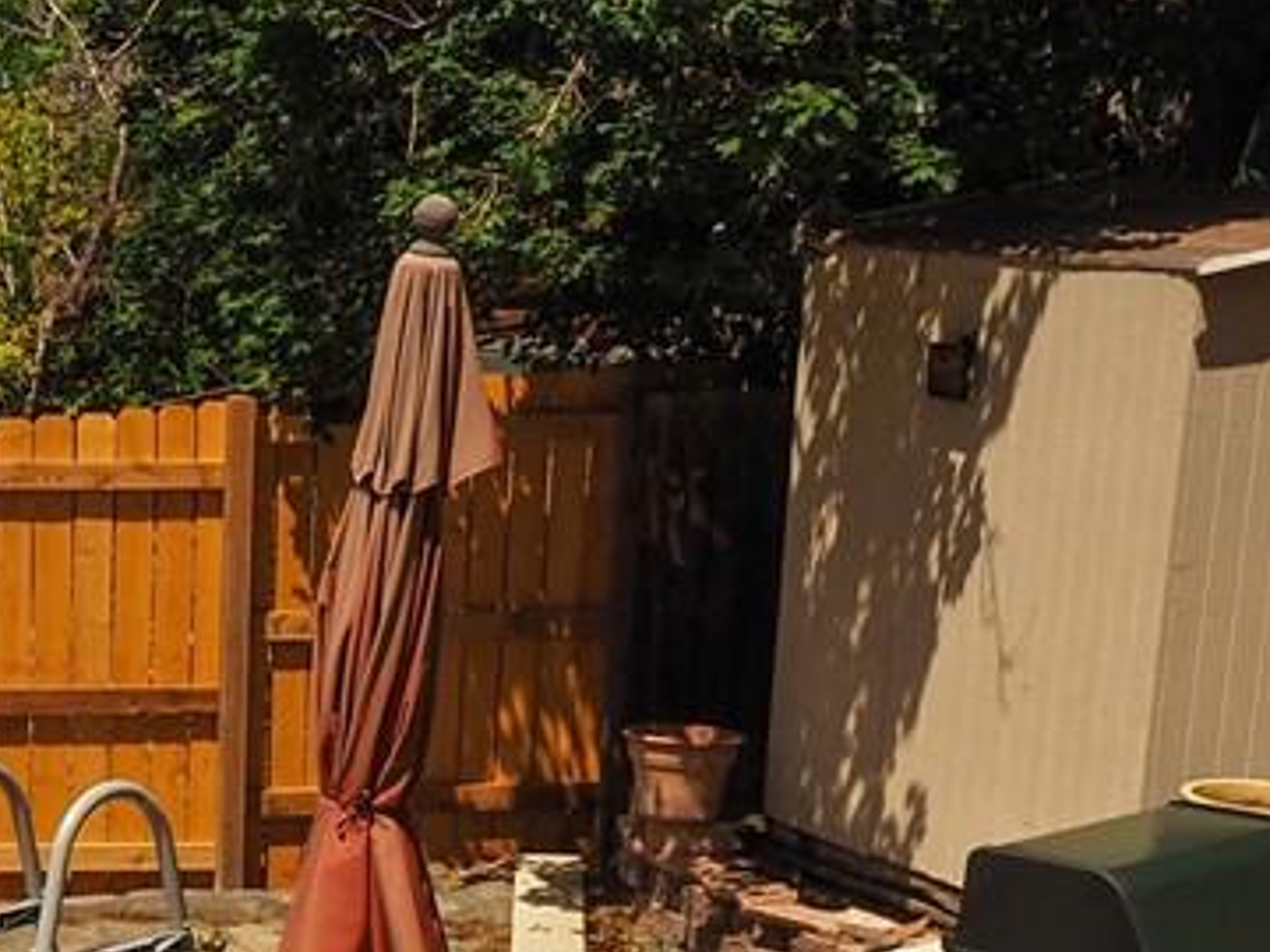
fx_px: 3265
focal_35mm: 89
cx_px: 120
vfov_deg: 16.3
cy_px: 956
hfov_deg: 21.5
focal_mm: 10
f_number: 11
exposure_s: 1/320
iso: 200
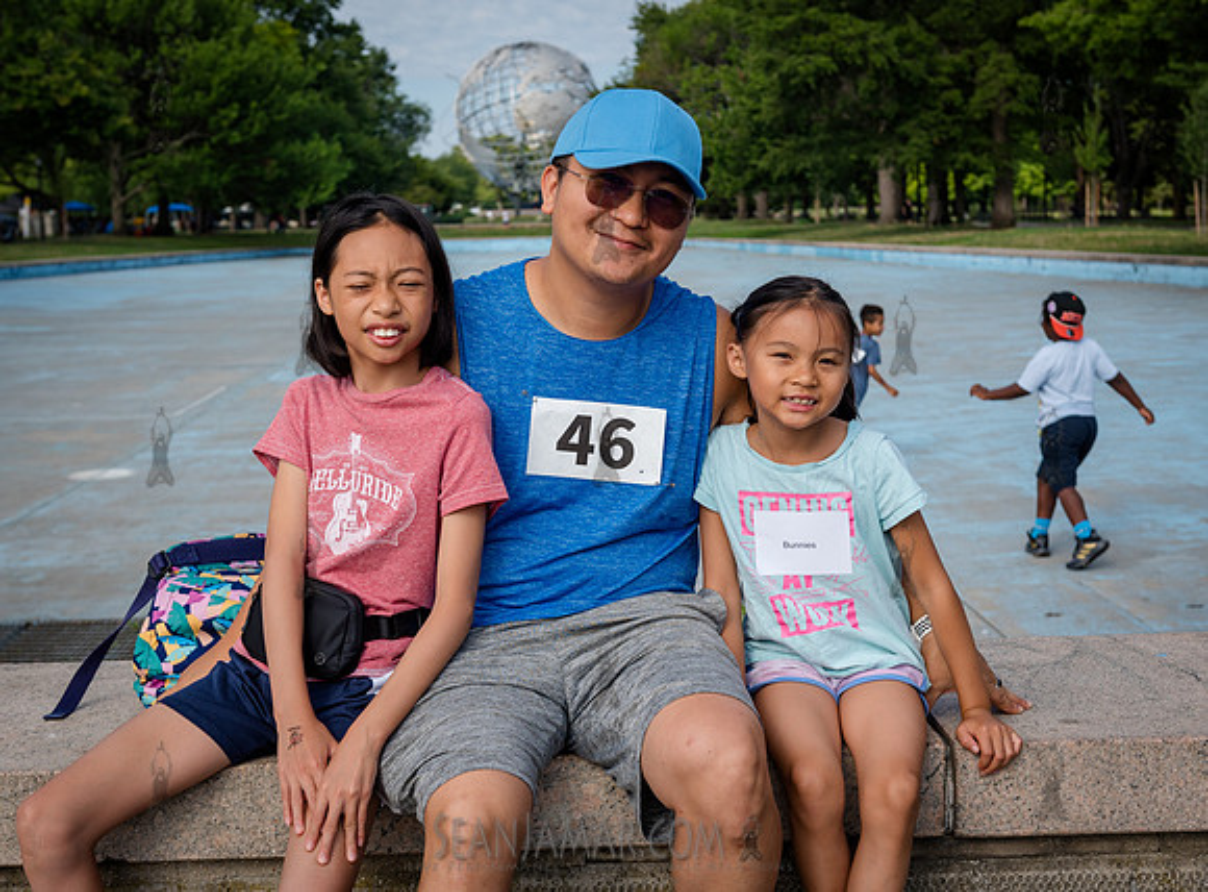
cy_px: 470
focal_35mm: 54
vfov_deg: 26.5
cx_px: 611
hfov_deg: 35.4
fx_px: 1890
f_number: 5
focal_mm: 48
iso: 200
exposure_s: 1/1250
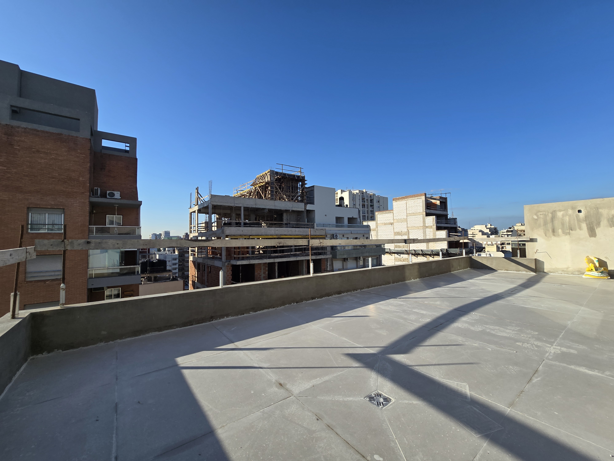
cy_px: 230
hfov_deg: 106.2
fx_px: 231
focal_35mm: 13
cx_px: 307
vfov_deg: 89.9
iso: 50
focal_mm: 2.2
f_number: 2.2
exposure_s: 1/2246
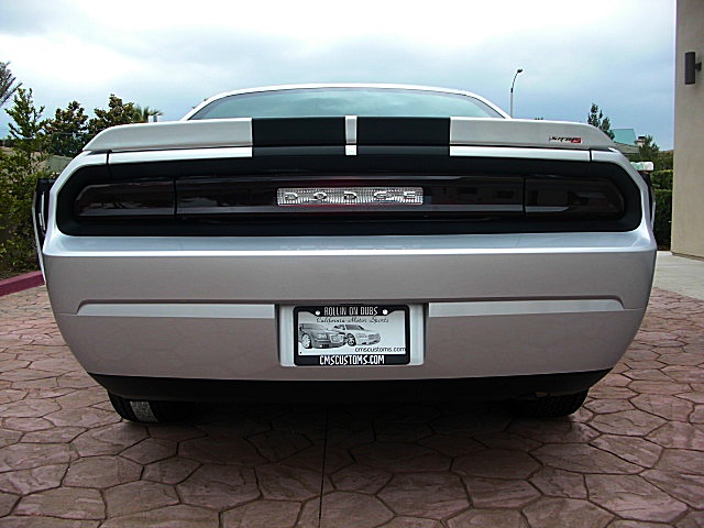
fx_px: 732
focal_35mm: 36
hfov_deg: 51.4
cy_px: 264
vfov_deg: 39.7
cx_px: 352
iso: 50
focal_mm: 6.3
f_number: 2.8
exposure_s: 1/320
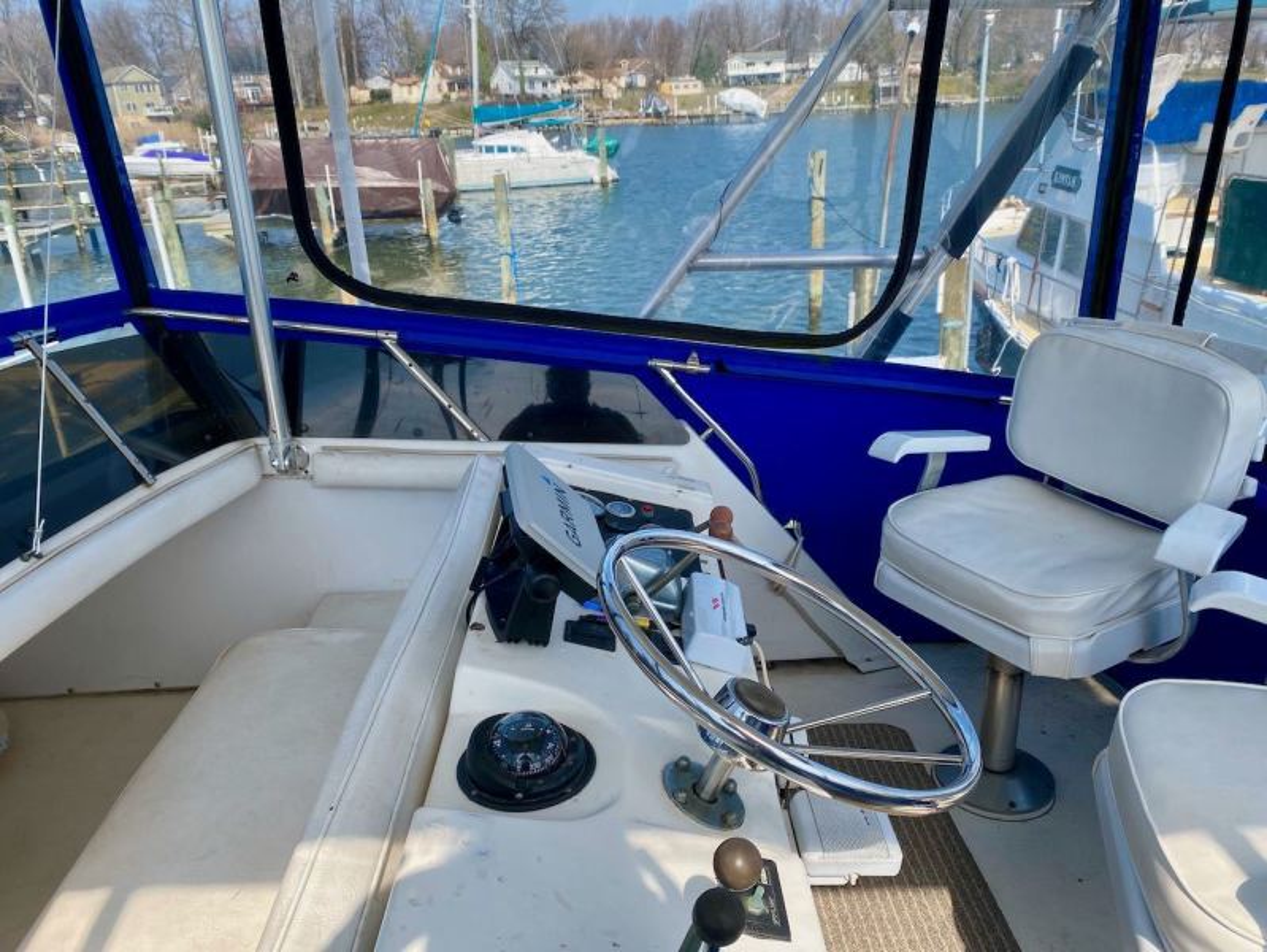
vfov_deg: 53.1
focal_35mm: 26
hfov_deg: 67.3
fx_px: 952
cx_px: 634
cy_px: 476
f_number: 1.8
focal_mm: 4.25
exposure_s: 1/1965
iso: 32
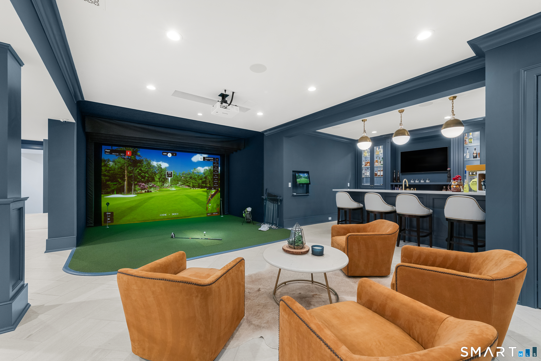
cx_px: 270
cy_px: 180
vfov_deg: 81.2
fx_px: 210
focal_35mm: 14
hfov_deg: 104.3
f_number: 11
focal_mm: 14
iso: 250
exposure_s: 1.3
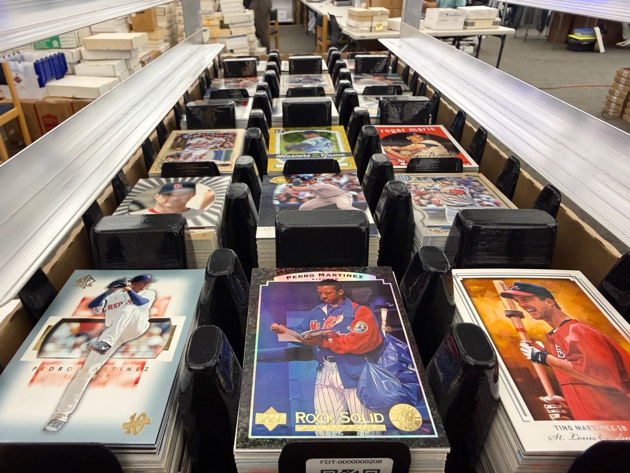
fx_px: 437
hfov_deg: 71.6
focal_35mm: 24
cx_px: 315
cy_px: 236
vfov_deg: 56.8
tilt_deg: -30.1
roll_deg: +0.9
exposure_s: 1/60
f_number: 2.2
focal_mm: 2.22
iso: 400
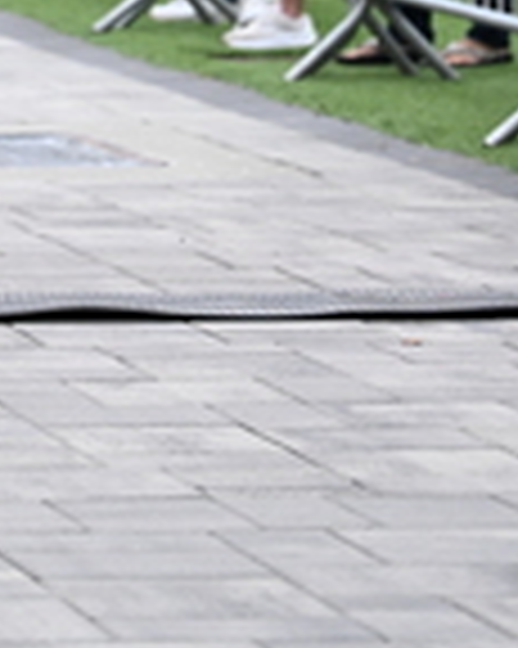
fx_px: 5774
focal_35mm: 301
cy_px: -441
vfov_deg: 6.3
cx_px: -205
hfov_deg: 5.1
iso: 1600
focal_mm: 84
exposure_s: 1/1000
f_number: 2.8
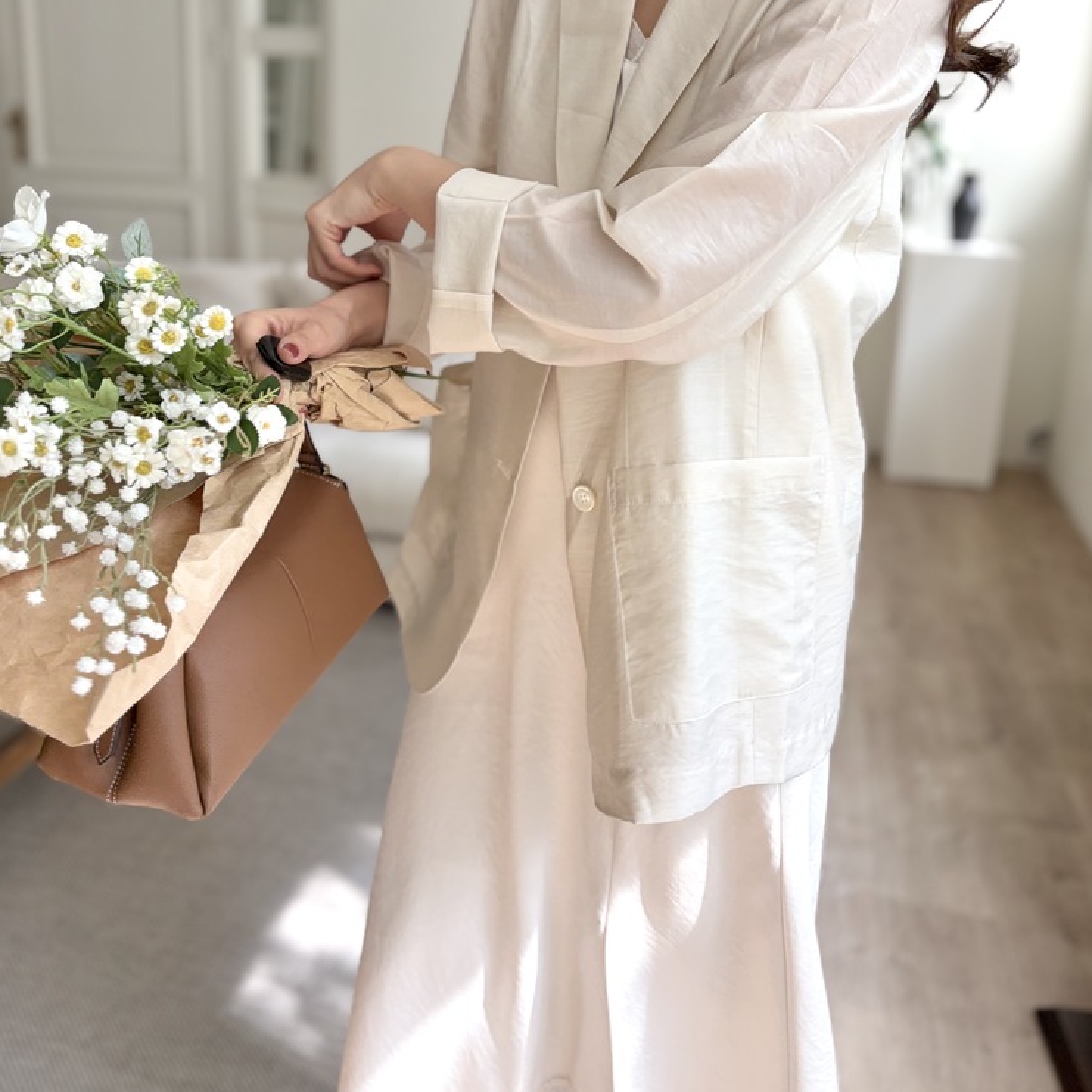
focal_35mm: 31
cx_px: 548
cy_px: 486
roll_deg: -2.9
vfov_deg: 52.4
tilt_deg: -15.6
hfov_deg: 52.5
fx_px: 1106
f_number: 1.6
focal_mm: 5.96
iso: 64
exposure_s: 1/122
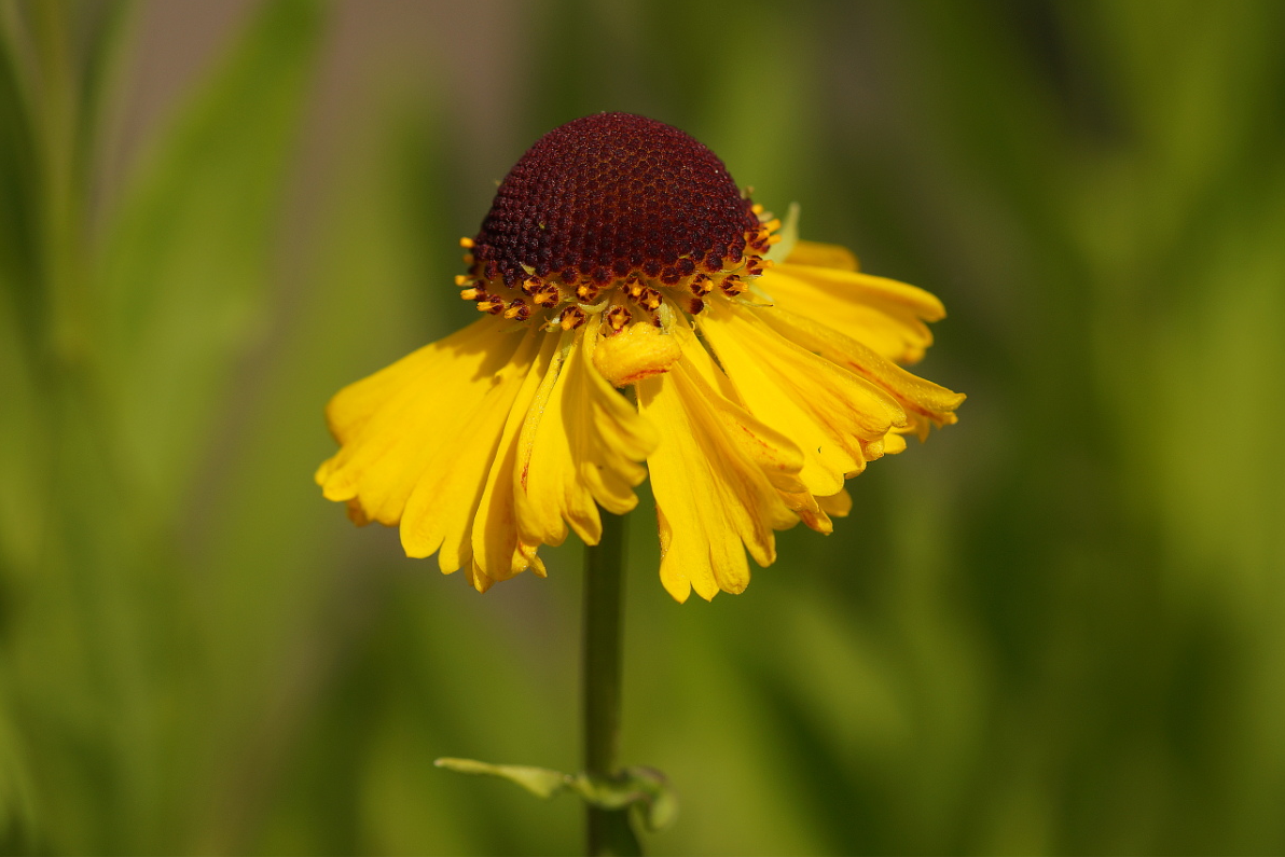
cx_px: 642
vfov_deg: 9.1
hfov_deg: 13.6
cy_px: 427
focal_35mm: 151
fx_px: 5390
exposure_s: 1/640
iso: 100
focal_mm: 100
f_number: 5
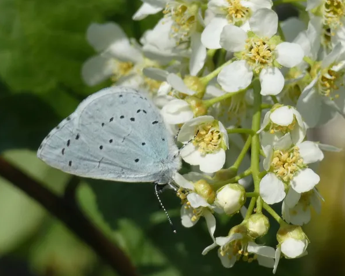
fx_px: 1715
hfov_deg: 11.5
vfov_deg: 9.2
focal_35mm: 168
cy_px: 139
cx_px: 184
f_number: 5.4
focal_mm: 28.8
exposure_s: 1/200
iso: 80
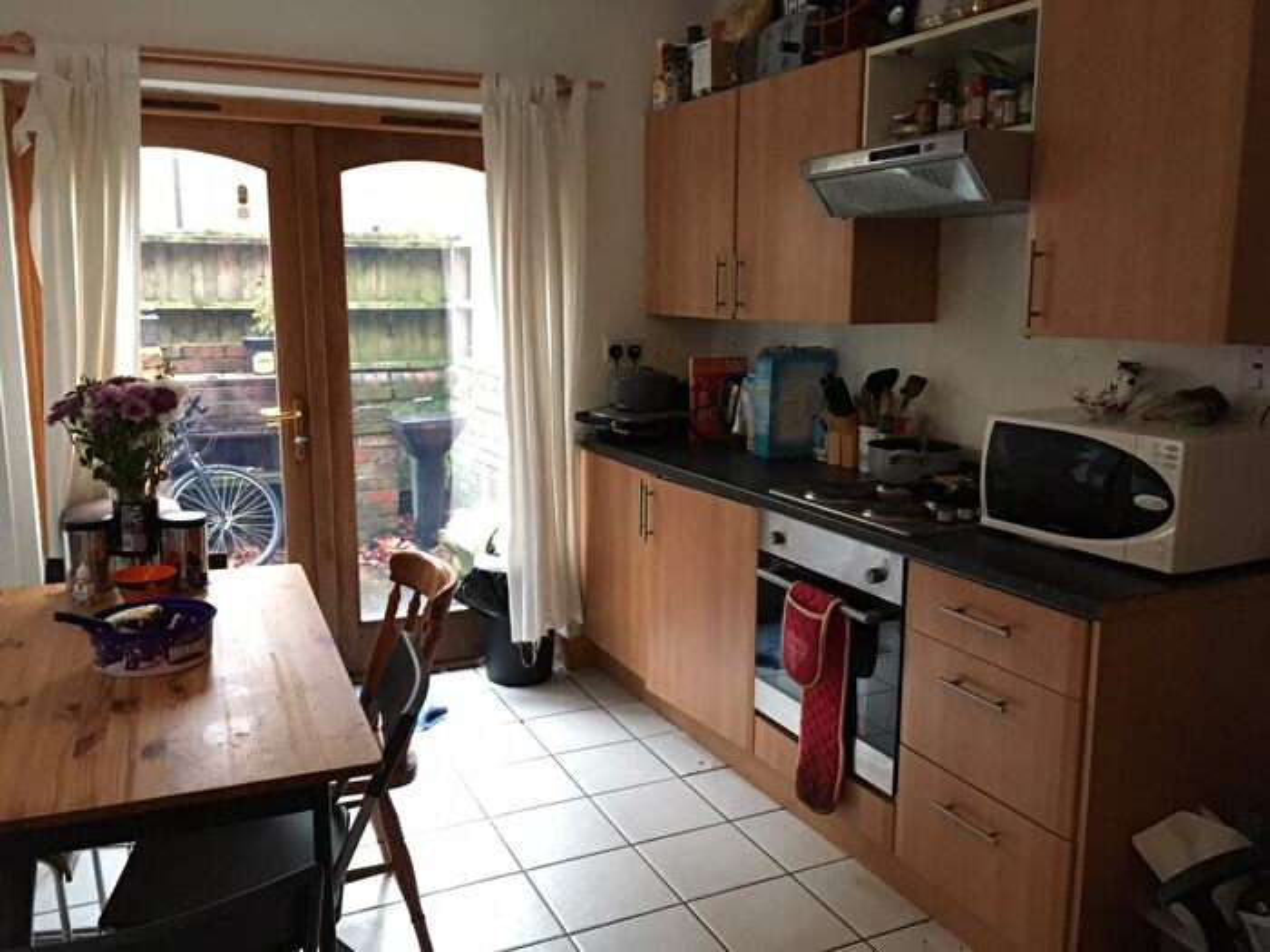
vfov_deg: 48.2
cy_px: 476
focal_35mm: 29
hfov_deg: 61.7
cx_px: 635
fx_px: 1064
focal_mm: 4.15
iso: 200
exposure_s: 1/17
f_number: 2.2
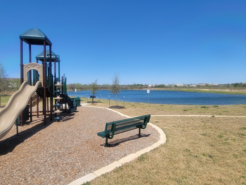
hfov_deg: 84.6
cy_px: 82
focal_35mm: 19
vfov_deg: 68.5
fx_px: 135
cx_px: 129
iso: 50
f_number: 2.2
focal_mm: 2.2
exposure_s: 1/1770
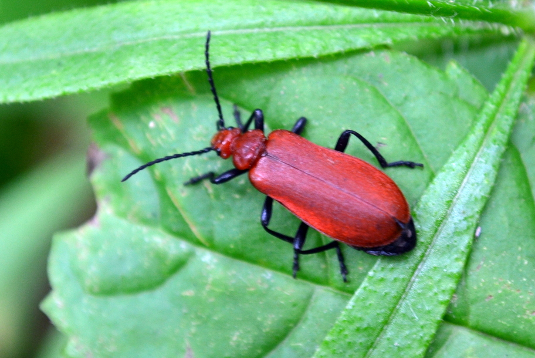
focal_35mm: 87
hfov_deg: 23.5
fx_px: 1287
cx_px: 273
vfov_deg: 15.8
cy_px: 171
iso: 400
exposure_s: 1/60
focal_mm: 55
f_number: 5.6
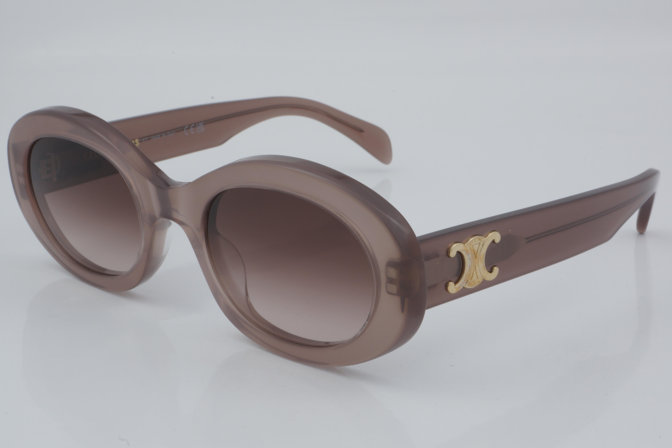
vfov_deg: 18.2
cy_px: 224
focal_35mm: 75
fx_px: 1400
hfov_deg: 27.0
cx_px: 336
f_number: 32
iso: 100
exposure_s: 1/4
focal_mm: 50
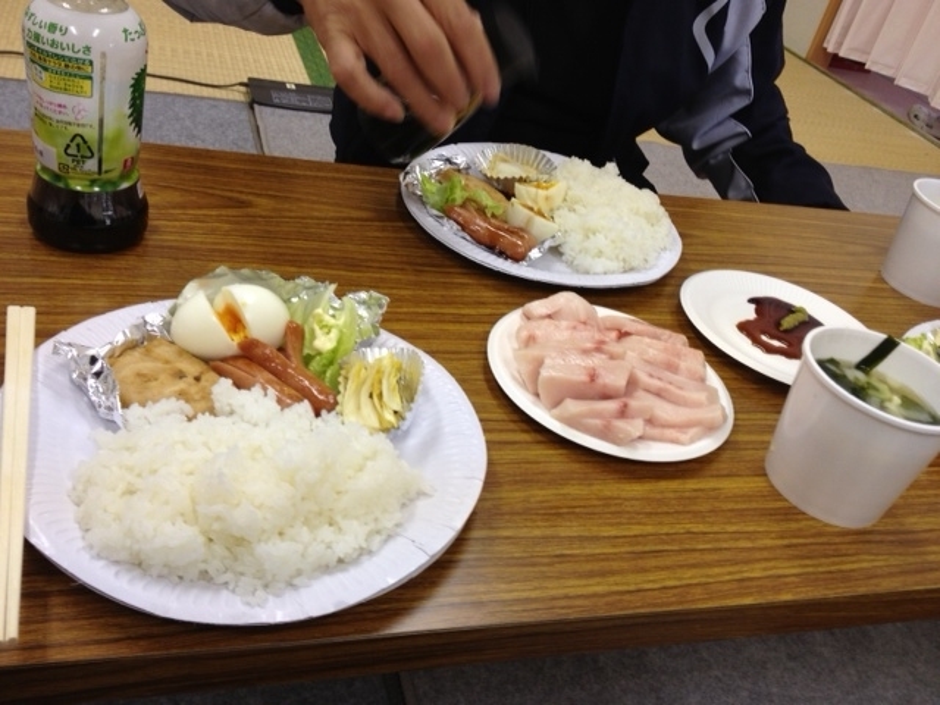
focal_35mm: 35
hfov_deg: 52.6
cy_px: 352
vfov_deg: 40.7
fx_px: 950
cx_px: 470
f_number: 2.4
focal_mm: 4.28
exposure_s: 1/30
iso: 50
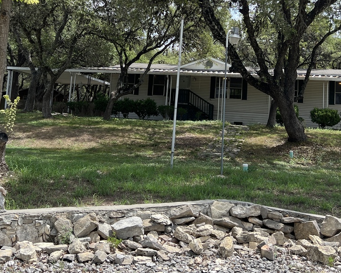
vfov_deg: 29.7
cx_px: 176
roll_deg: -3.7
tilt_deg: +8.5
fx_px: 505
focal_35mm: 50
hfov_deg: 37.3
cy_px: 60
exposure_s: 1/1751
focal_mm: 5.7
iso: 50
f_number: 1.5
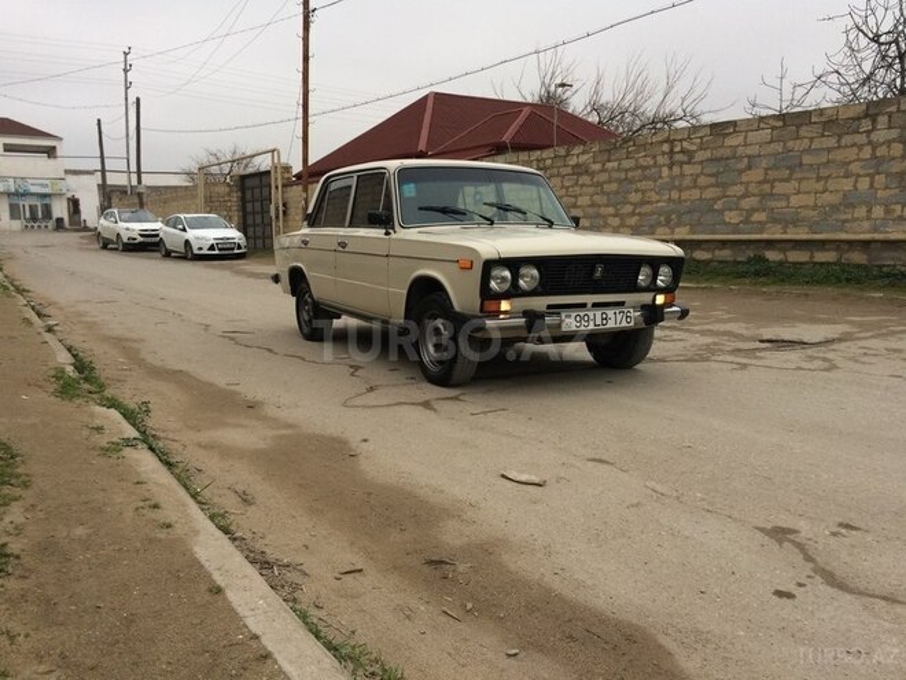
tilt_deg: -7.5
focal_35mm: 29
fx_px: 759
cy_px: 340
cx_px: 453
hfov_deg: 61.7
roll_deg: +1.4
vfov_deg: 48.2
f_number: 2.2
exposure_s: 1/100
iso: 64
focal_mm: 4.15
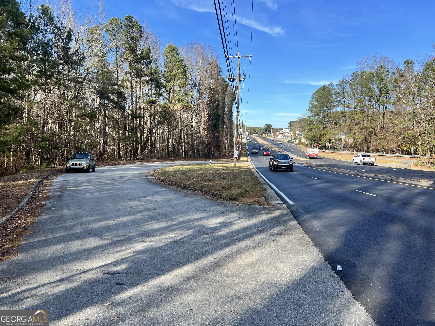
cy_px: 163
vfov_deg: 53.1
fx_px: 327
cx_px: 218
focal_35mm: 26
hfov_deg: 67.3
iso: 50
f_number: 1.5
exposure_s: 1/1511
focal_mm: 5.7
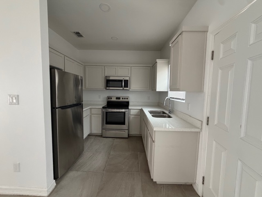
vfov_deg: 85.7
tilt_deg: -4.8
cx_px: 131
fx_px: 106
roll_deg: -1.2
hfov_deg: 102.1
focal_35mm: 14
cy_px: 98
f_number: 2.2
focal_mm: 2.22
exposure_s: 1/60
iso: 320
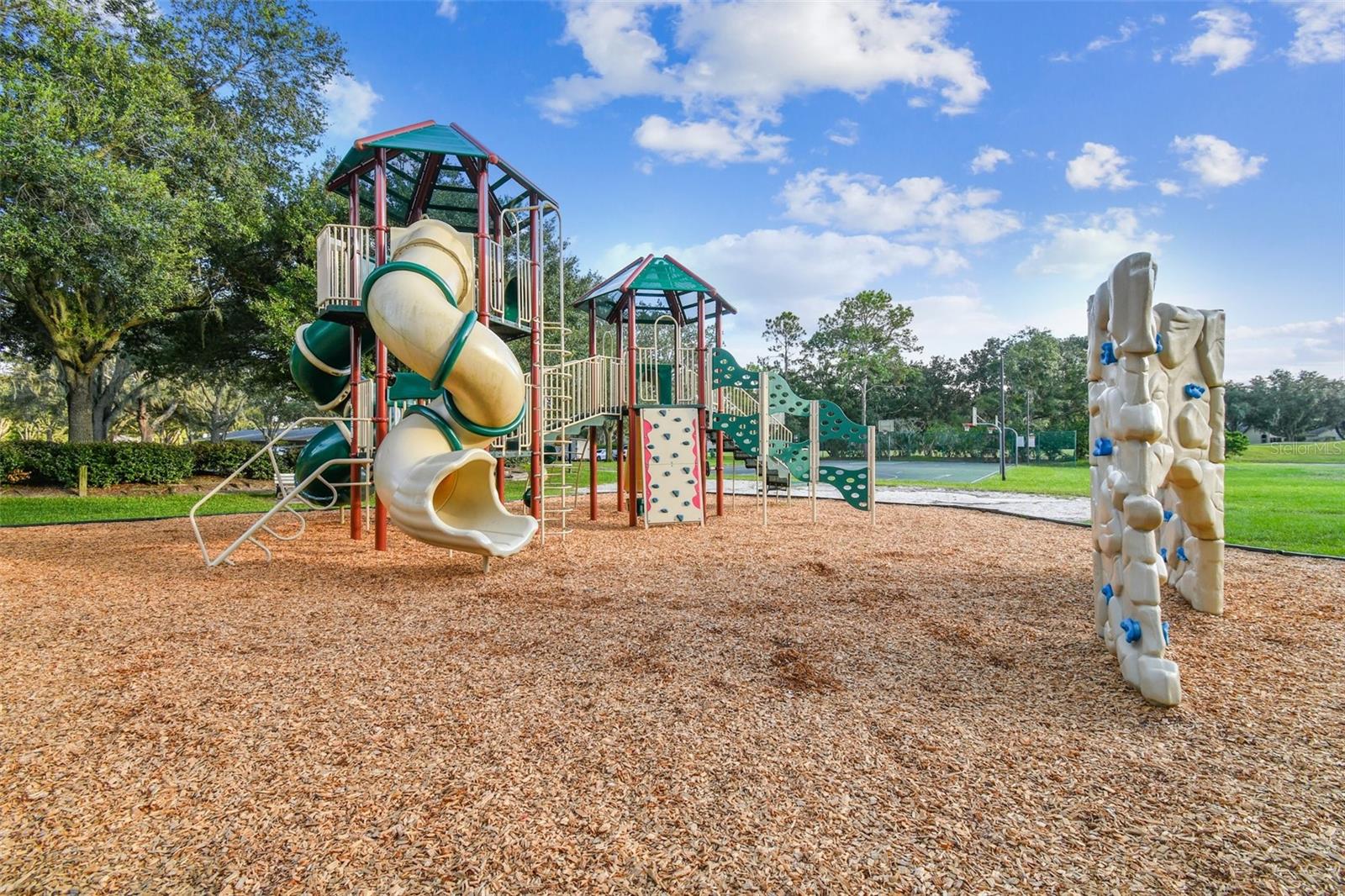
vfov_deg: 77.3
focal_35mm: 15
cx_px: 672
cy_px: 448
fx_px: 560
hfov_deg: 100.4
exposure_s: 1/30
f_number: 8
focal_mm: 10
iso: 100
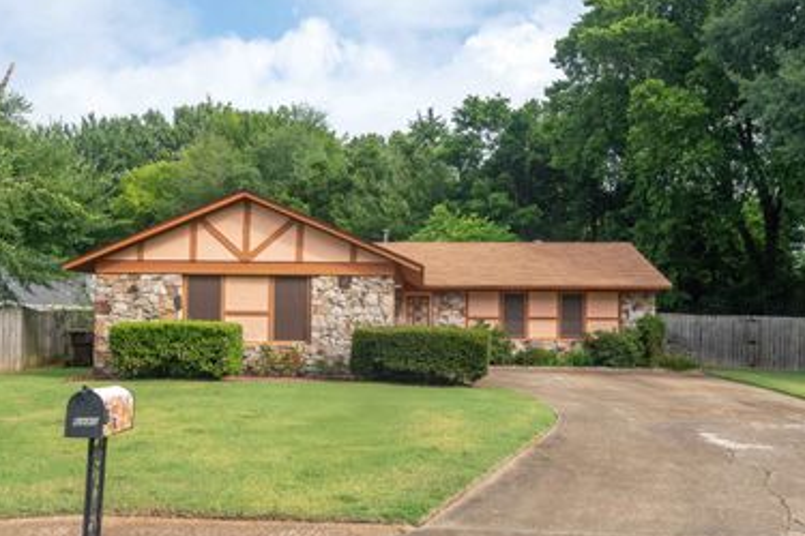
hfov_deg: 58.7
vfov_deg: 41.1
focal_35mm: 32
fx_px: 715
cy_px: 299
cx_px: 416
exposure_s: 1/125
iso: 400
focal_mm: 24
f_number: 11
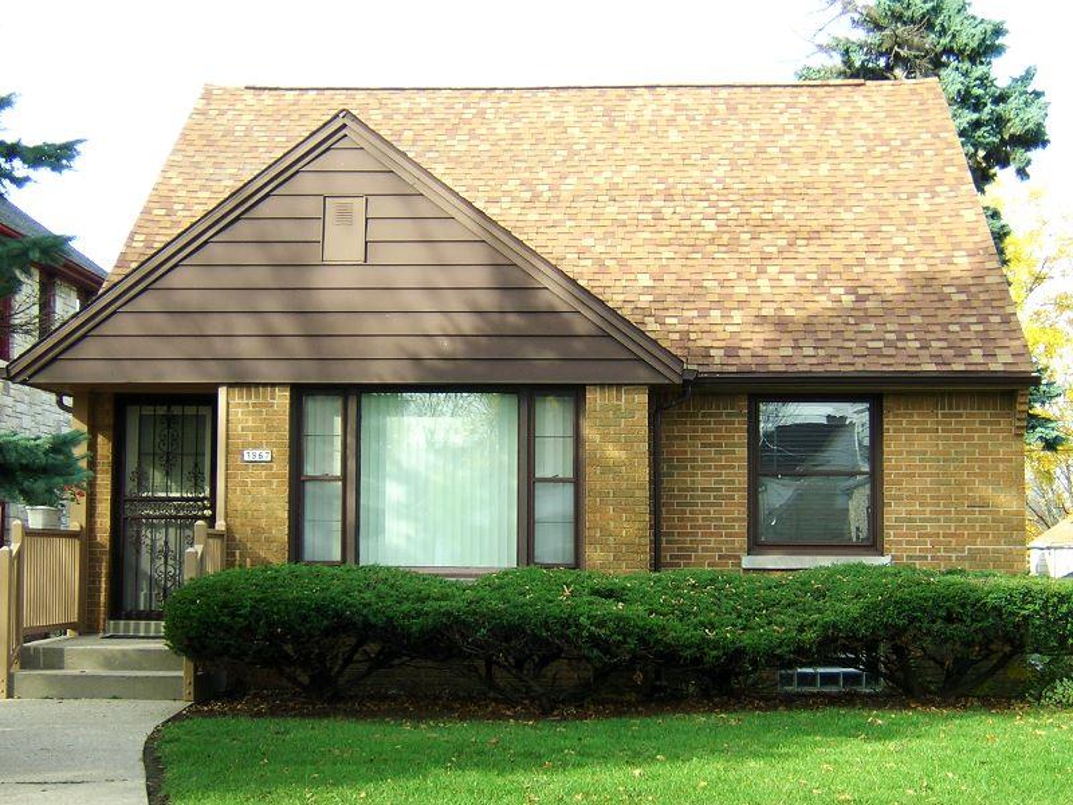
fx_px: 1798
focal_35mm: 58
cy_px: 402
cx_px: 536
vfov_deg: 25.2
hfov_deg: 33.2
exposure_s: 1/110
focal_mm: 7.6
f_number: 3.3
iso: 100
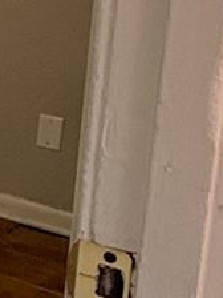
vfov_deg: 19.8
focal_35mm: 96
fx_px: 825
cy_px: 0
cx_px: -421
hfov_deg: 10.9
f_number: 2.2
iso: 320
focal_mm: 2.22
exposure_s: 1/60
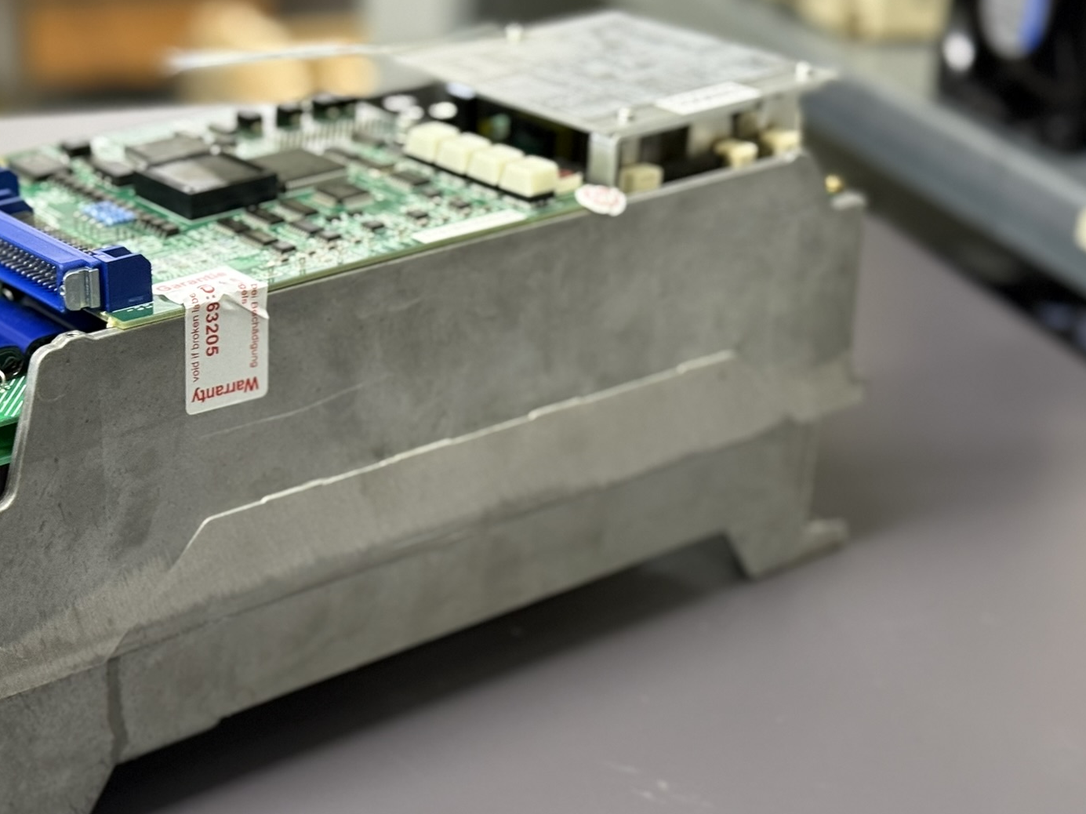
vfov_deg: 20.7
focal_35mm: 71
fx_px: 2227
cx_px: 292
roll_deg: -0.4
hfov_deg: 27.1
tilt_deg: -25.3
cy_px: 443
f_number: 1.78
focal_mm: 6.76
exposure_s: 1/33
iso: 320
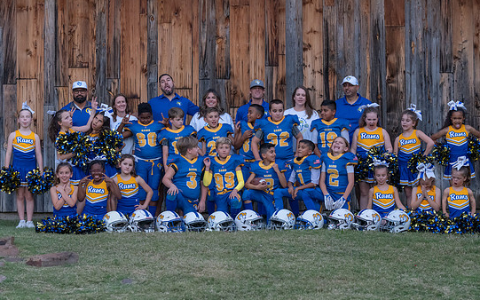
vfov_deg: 14.5
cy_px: 156
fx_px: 1177
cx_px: 244
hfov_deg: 23.0
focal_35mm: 90
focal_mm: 70
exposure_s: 1/320
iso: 3200
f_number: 4
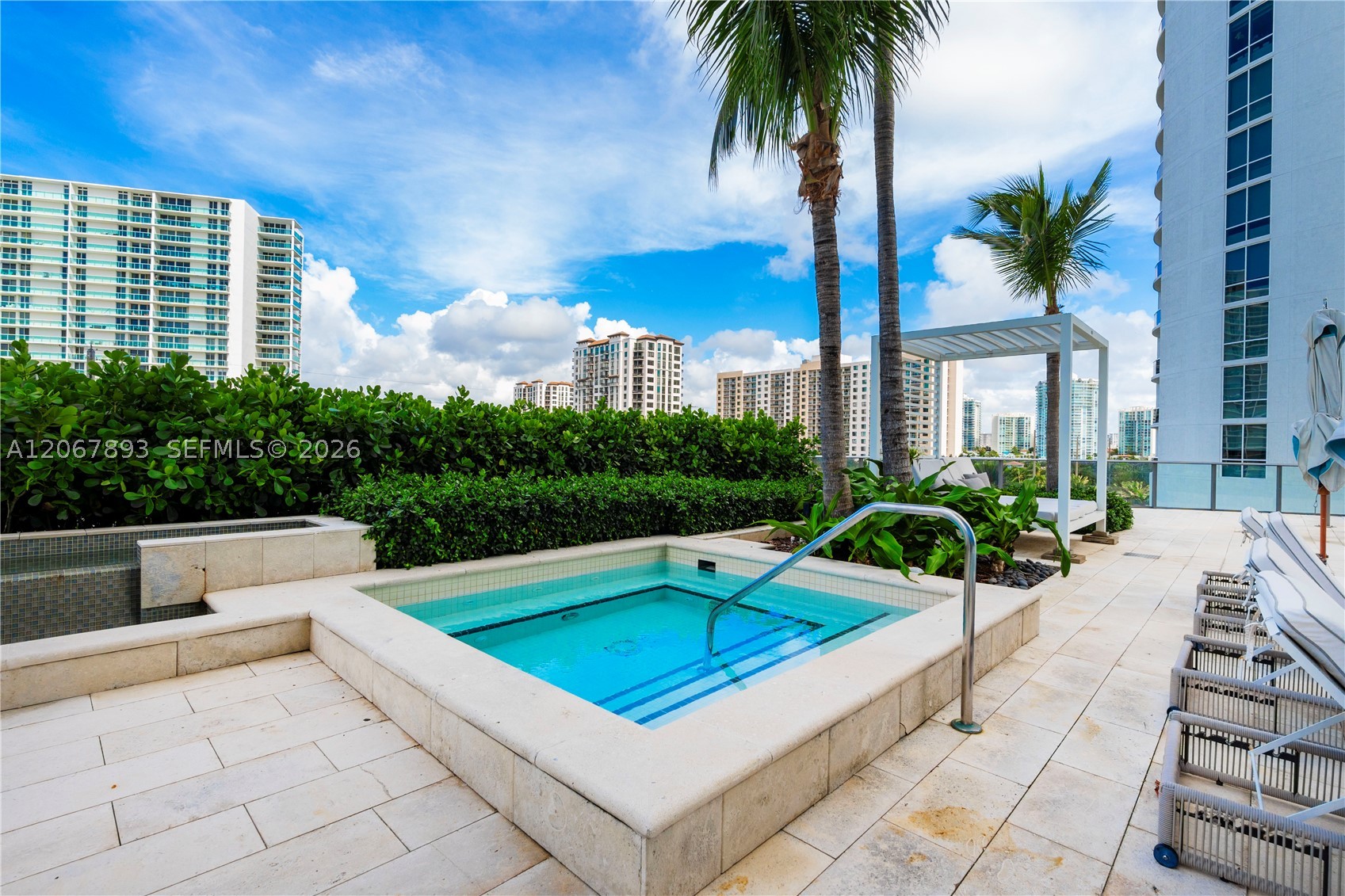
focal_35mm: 16
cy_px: 448
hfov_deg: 95.0
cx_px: 672
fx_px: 616
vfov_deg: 72.0
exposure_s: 1/400
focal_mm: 11
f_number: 6.3
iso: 320
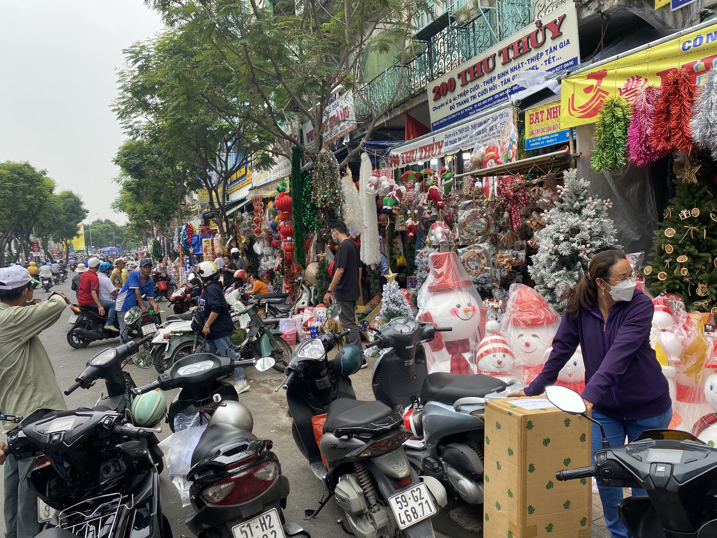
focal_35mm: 26
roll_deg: +4.2
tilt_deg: -1.6
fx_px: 539
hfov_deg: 67.3
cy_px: 269
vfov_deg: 53.1
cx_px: 358
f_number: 1.8
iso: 32
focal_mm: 4.25
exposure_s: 1/361
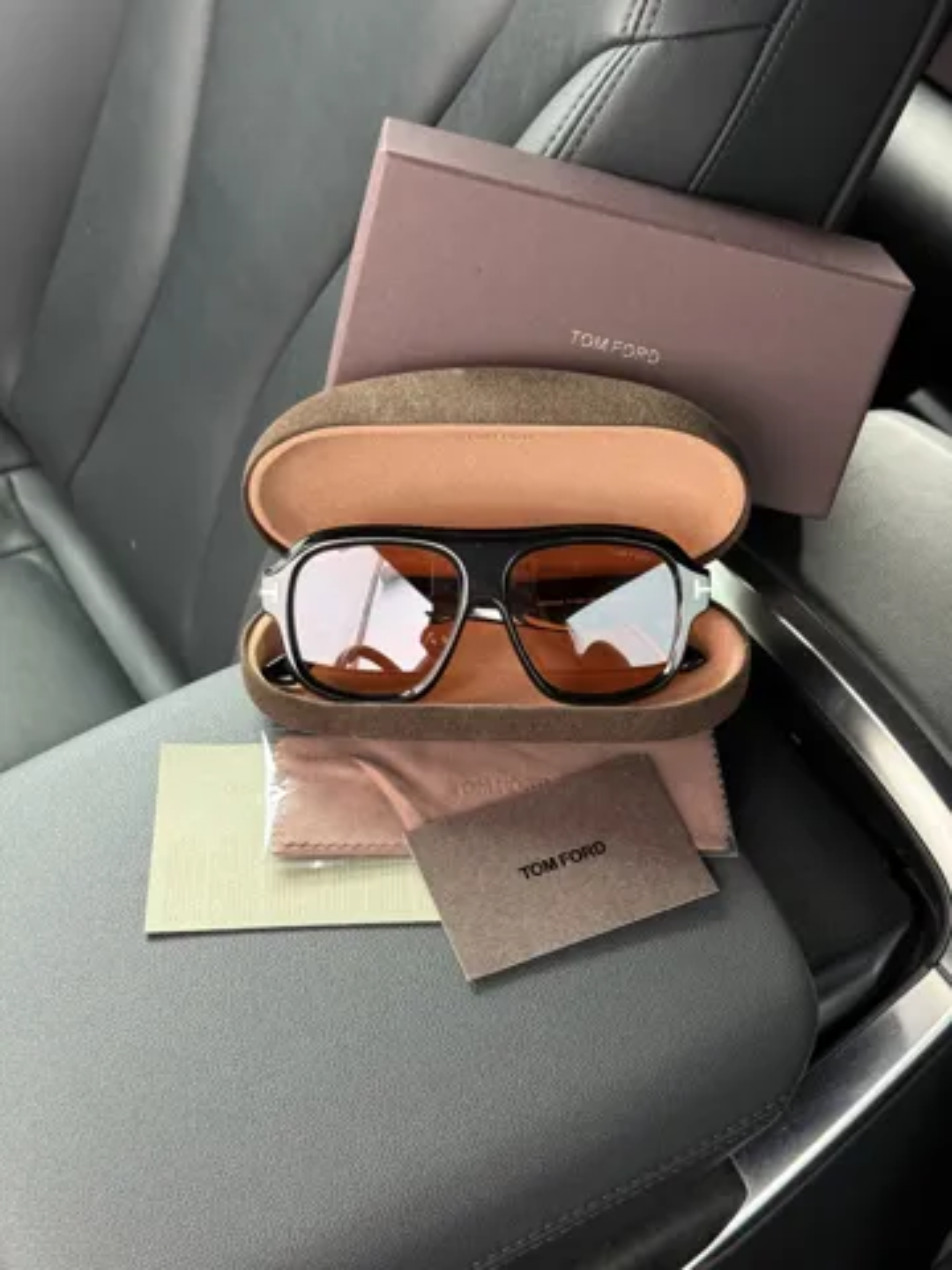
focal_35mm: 48
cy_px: 635
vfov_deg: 39.7
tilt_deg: -48.5
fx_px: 1760
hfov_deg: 30.3
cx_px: 476
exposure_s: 1/60
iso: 160
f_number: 1.78
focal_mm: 6.76
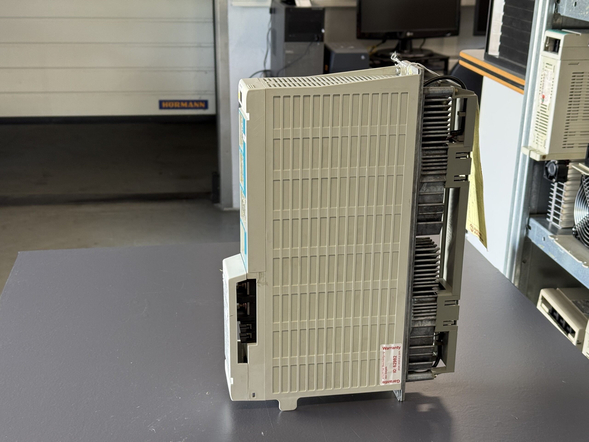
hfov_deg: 39.7
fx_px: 817
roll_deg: -0.7
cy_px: 221
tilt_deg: -19.1
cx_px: 294
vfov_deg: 30.3
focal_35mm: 48
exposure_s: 1/66
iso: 100
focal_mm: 6.76
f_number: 1.78
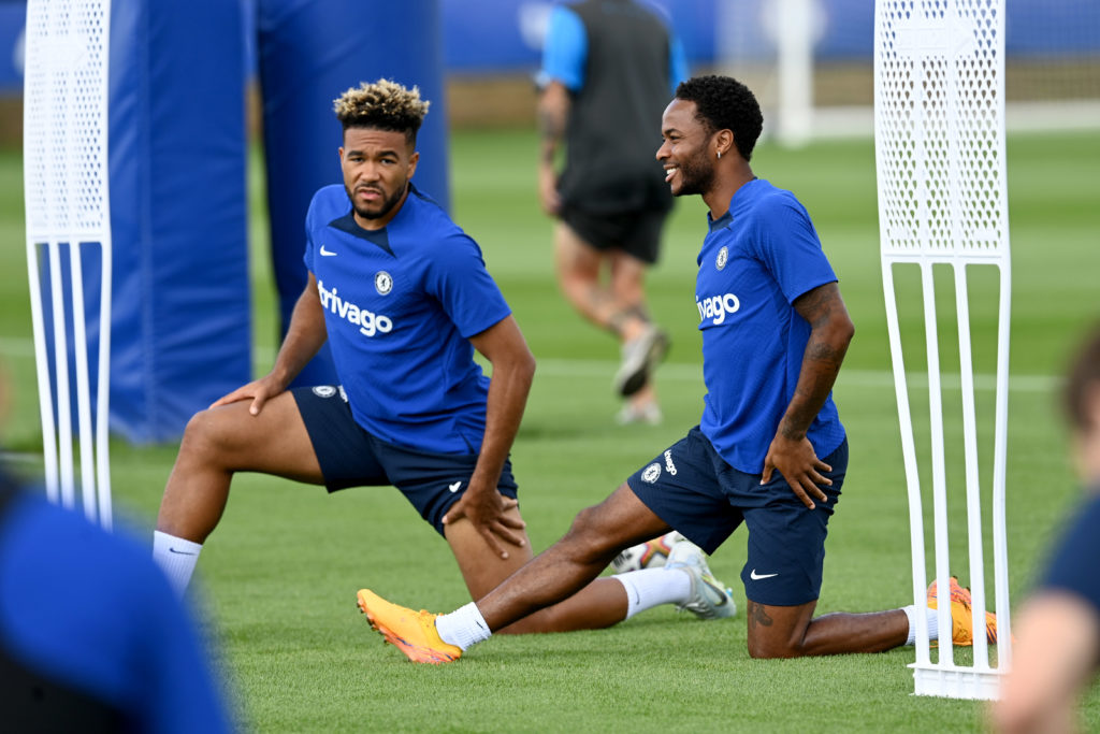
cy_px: 367
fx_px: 12223
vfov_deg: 3.4
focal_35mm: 400
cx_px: 550
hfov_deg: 5.2
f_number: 4.5
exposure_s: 1/1000
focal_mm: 400
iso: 400
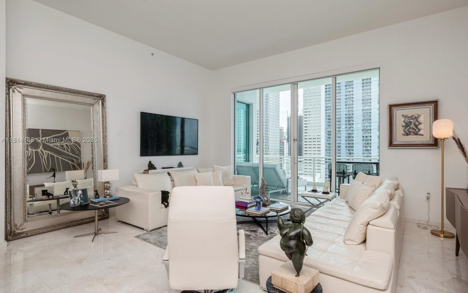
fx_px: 217
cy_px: 141
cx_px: 244
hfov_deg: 94.3
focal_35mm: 17
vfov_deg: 68.0
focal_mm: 16
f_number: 10
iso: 200
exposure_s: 1/80
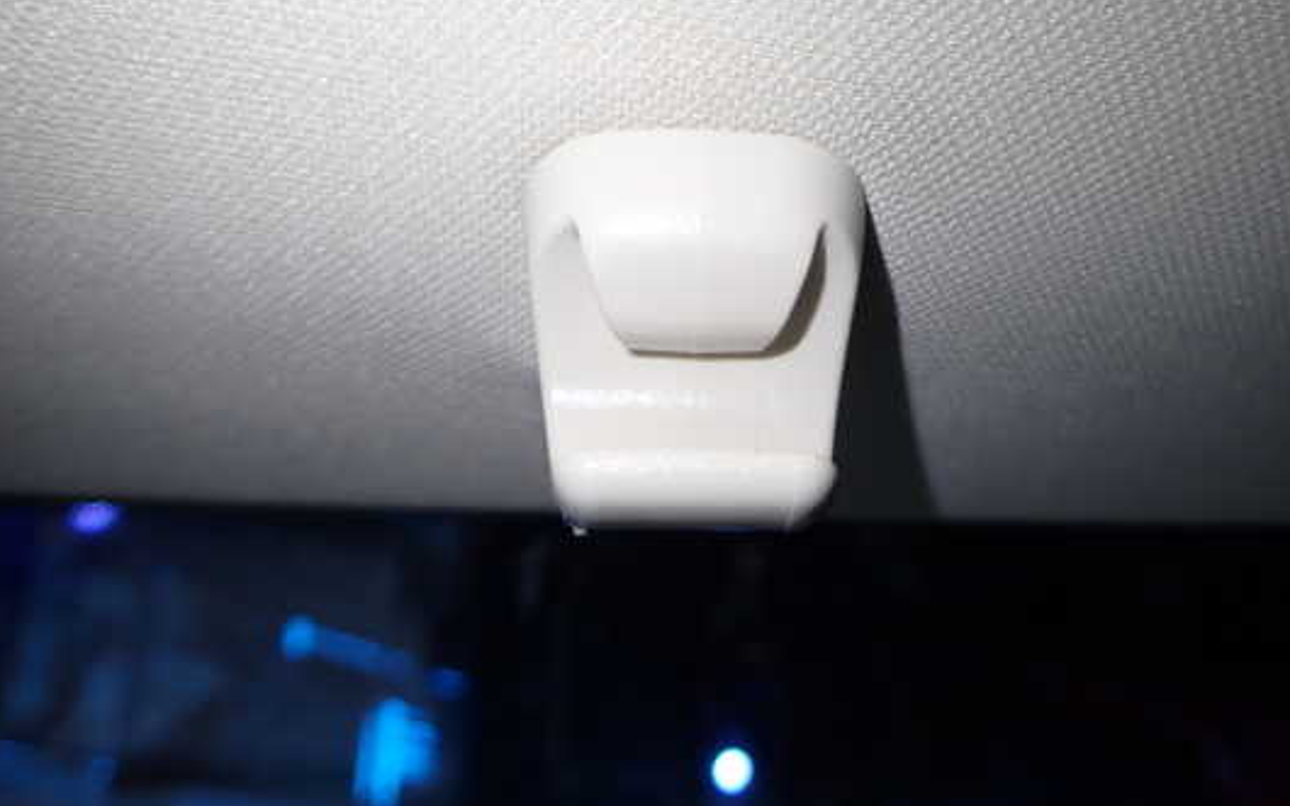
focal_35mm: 30
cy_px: 431
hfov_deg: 62.8
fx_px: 1054
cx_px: 706
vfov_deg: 41.8
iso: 125
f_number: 2
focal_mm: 4.5
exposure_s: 1/60
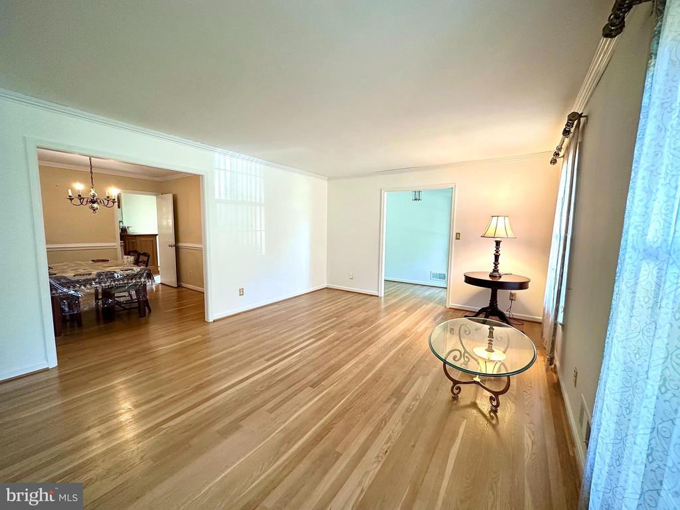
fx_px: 275
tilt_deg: -6.1
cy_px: 255
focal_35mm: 14
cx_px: 340
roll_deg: -0.9
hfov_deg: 102.1
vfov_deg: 85.7
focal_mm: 2.22
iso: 200
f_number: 2.2
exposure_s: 1/60
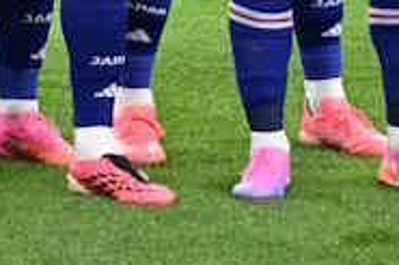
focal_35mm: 404
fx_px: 4474
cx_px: -313
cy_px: -267
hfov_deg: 5.0
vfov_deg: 3.4
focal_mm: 83
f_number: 11
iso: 5000
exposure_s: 1/250
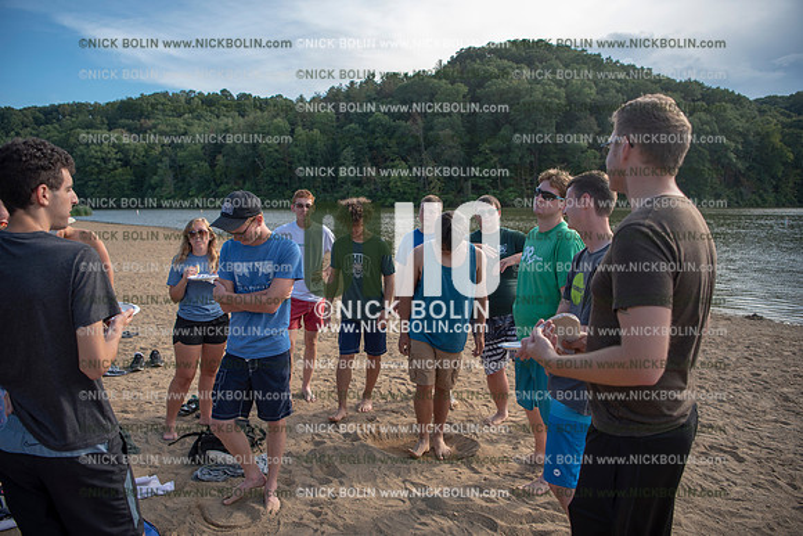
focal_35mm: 24
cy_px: 268
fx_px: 535
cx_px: 402
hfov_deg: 73.7
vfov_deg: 53.2
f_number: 3.2
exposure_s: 1/800
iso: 160
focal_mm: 24
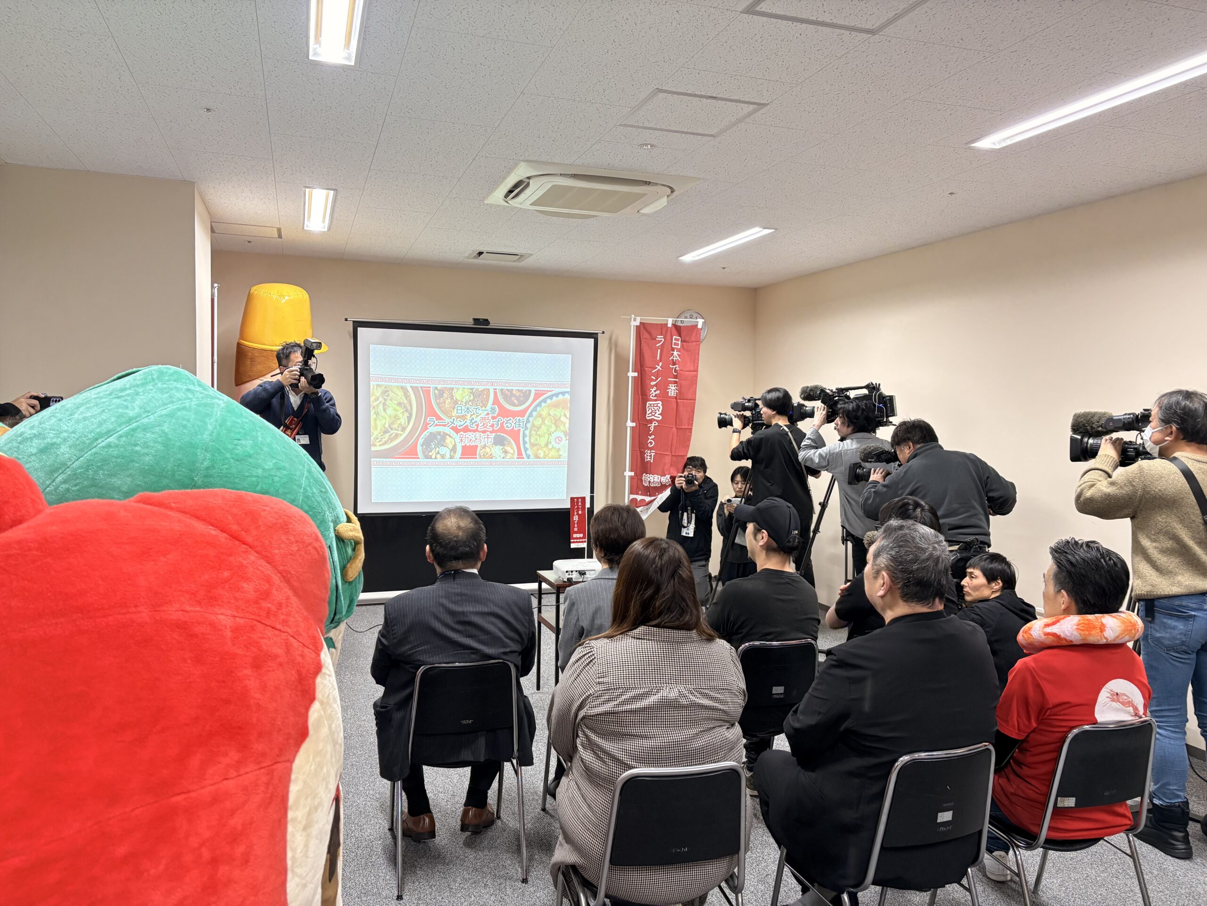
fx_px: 907
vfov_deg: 53.1
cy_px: 453
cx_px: 604
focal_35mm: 26
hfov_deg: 67.3
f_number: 1.6
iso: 200
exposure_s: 1/100
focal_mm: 5.96
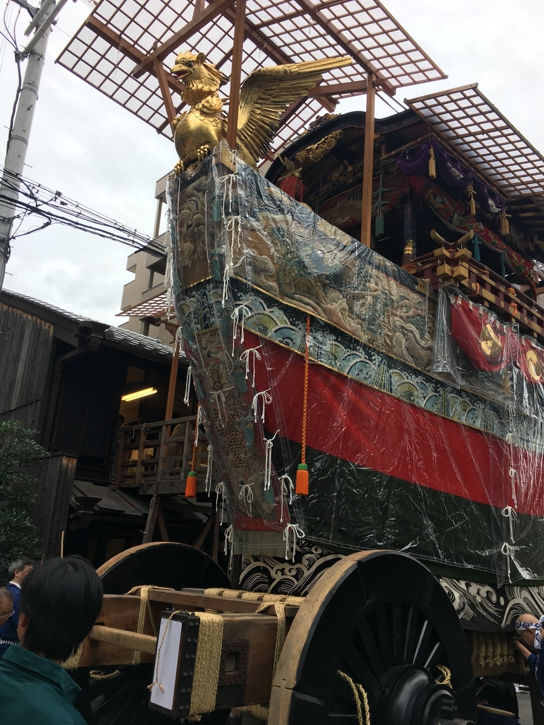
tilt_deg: +18.4
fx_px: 608
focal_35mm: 29
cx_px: 272
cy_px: 362
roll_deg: -3.0
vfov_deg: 61.7
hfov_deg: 48.2
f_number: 2.2
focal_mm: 4.15
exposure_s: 1/120
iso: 25
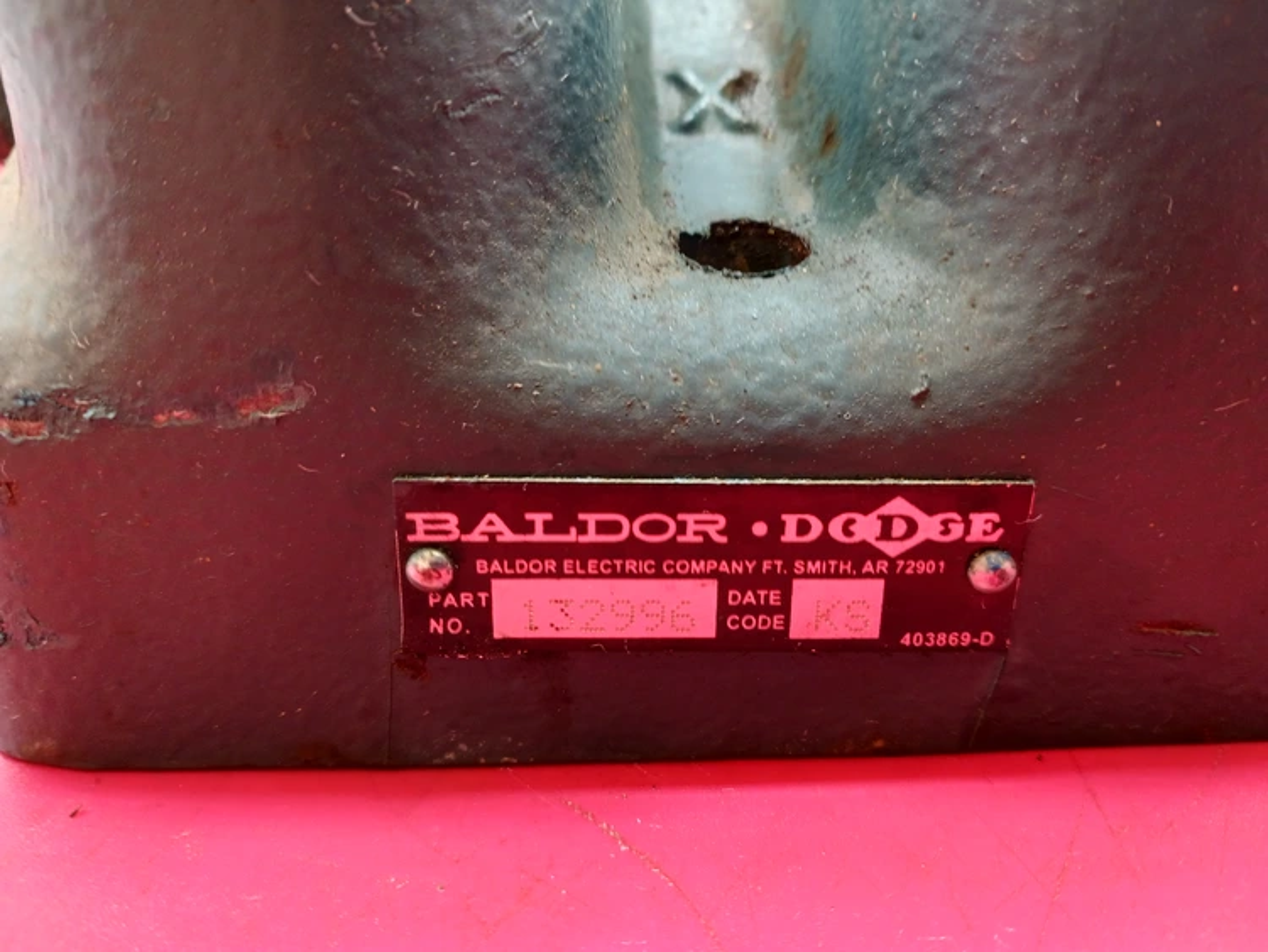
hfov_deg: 65.3
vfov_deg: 51.4
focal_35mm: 27
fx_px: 989
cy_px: 476
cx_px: 634
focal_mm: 4
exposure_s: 1/33
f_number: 1.8
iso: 160
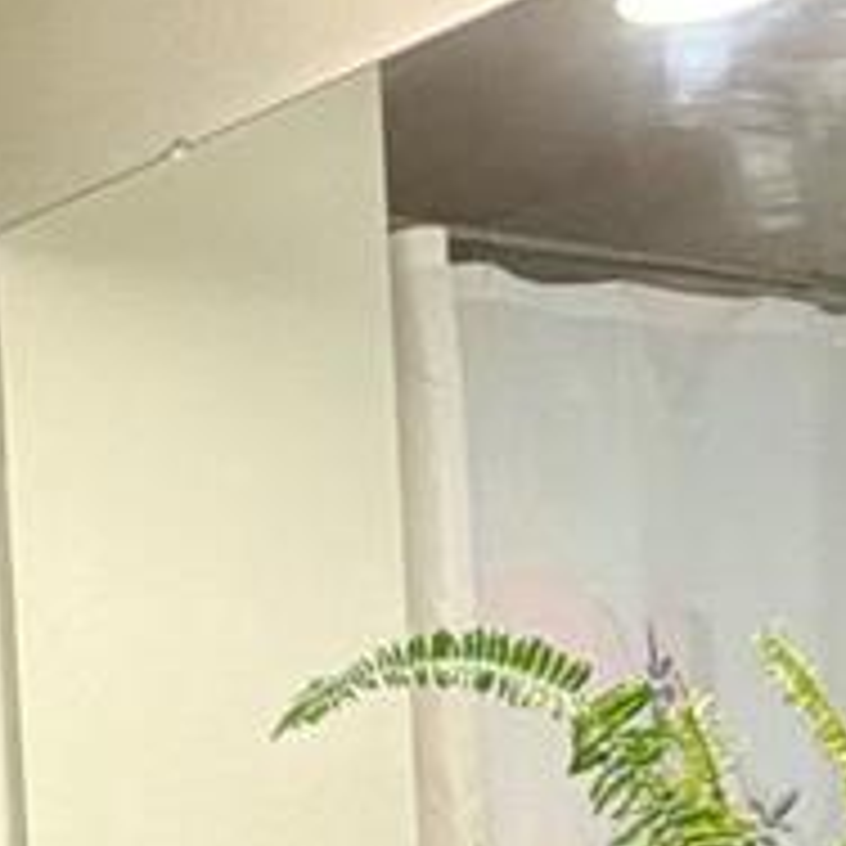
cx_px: -675
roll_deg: +4.1
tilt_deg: -1.8
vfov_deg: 20.4
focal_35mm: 79
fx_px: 2184
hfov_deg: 17.7
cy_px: 1030
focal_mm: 2.22
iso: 320
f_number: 2.2
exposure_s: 1/120
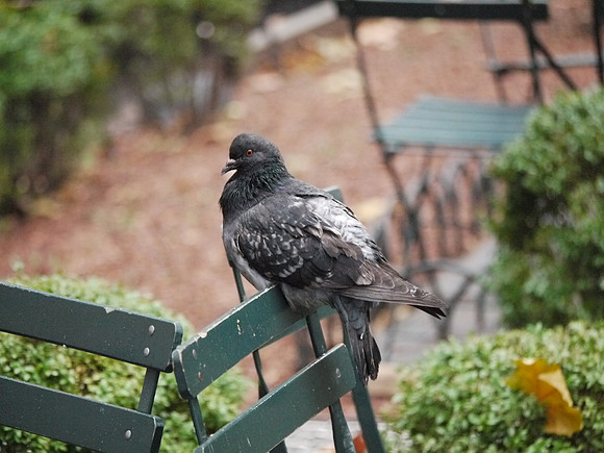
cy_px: 226
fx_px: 3490
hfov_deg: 9.9
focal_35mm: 200
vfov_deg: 7.4
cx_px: 302
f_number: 4
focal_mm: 100
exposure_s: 1/160
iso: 1600
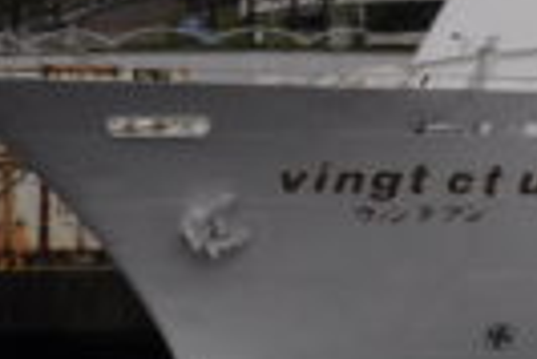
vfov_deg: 5.7
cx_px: 759
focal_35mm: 242
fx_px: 3614
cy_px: -101
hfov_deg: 8.3
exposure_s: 1/500
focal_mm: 28
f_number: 11
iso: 200
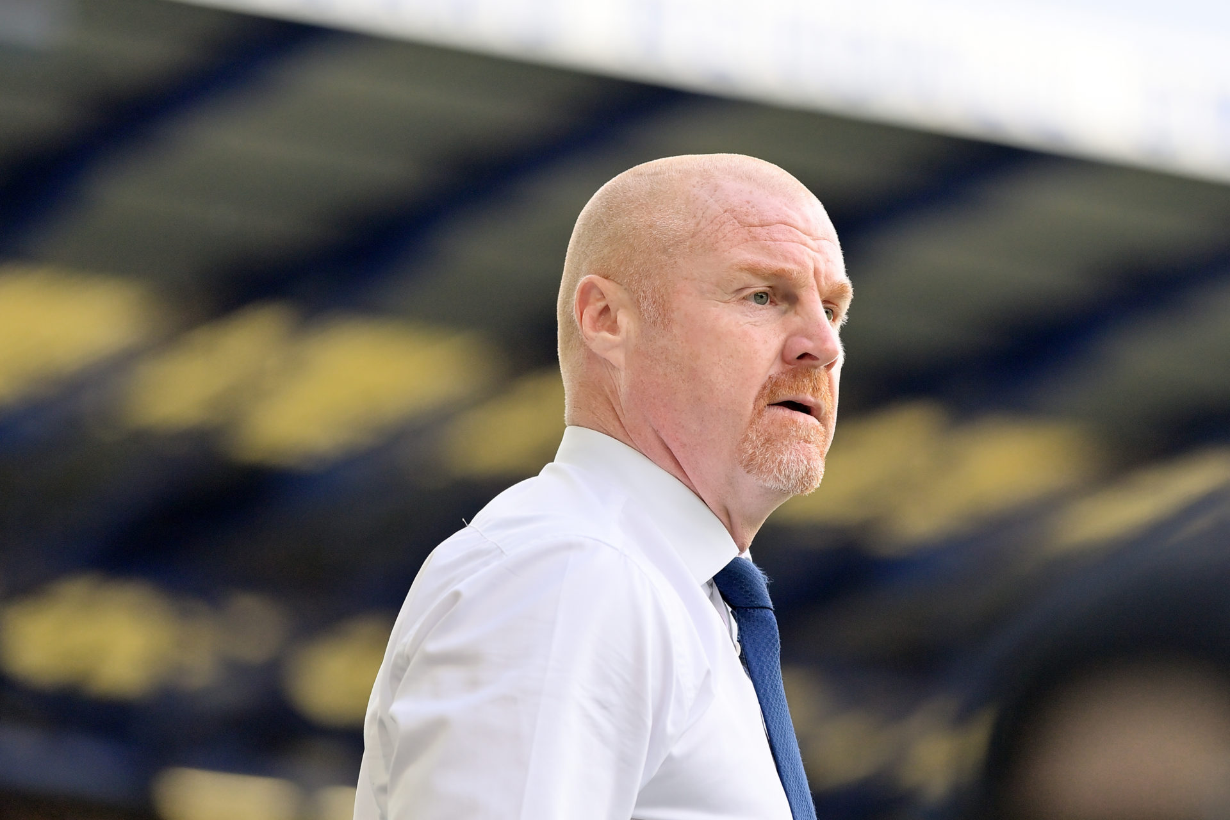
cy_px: 410
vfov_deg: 8.9
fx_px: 5295
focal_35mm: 155
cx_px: 615
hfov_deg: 13.2
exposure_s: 1/2000
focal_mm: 155
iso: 500
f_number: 2.8
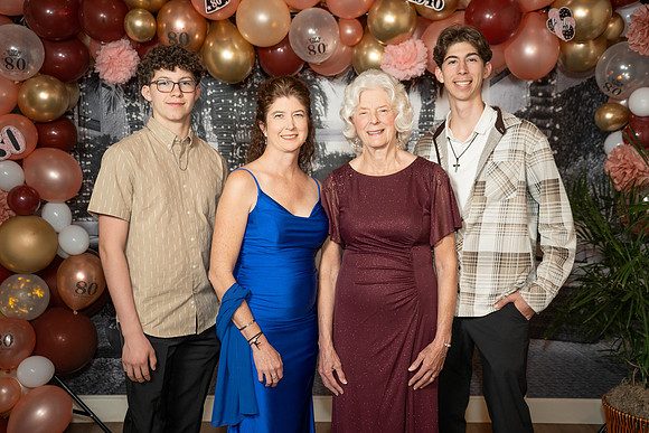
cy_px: 216
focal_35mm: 40
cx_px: 324
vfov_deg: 33.6
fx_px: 718
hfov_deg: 48.7
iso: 1000
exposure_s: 1/160
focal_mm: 39.8
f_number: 2.8
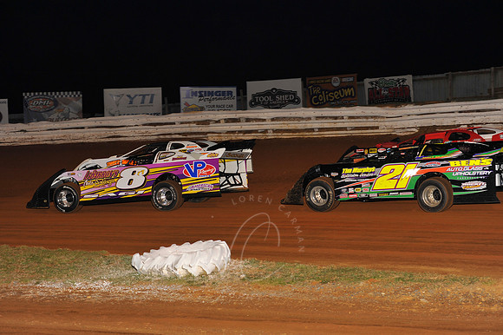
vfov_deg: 15.9
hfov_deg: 23.7
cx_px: 252
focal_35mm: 86
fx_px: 1201
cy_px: 168
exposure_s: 1/250
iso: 500
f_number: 5.6
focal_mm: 86
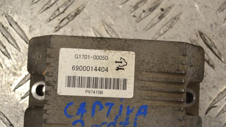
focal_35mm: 48
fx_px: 288
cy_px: 71
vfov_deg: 24.9
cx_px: 115
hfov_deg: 42.9
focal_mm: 30
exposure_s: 1/125
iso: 280
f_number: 5.6
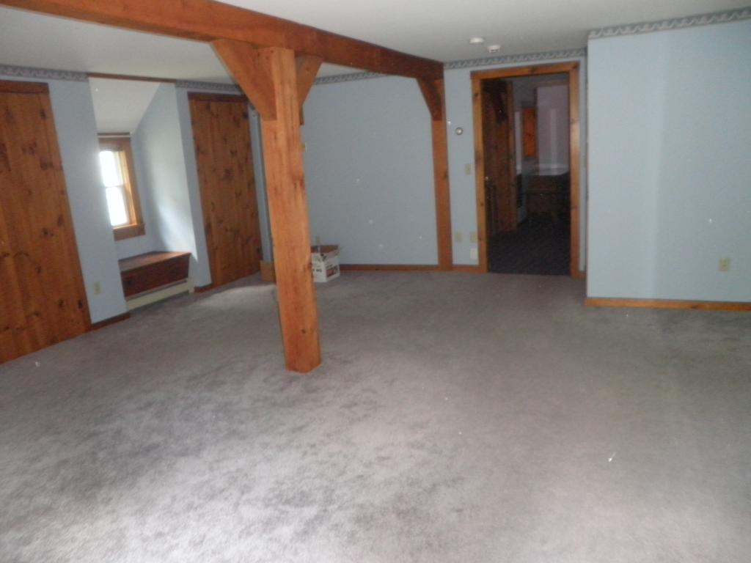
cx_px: 376
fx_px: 564
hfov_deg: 67.3
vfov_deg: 53.1
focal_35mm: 26
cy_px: 282
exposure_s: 1/30
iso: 250
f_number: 2.6
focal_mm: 4.65
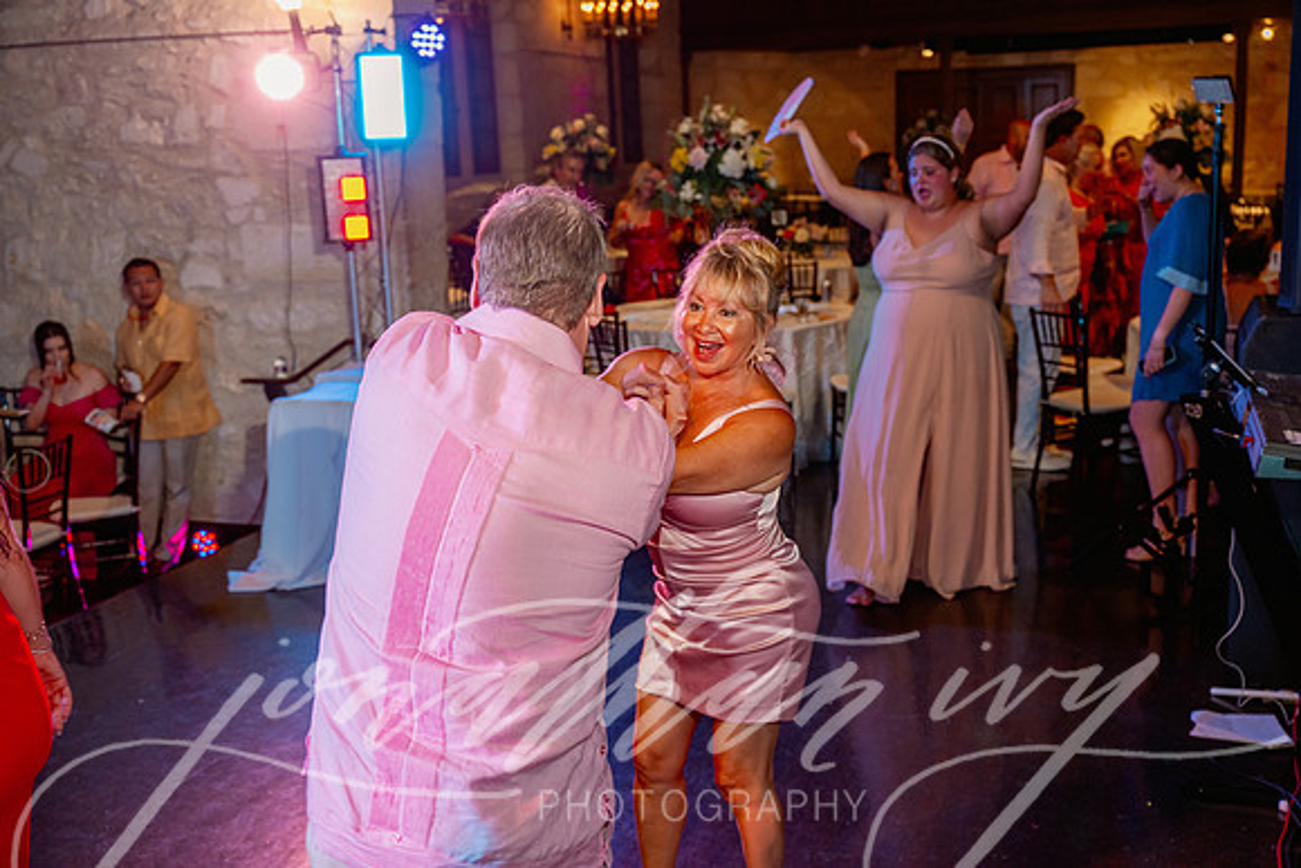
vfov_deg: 33.4
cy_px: 434
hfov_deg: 48.4
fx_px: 1446
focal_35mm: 40
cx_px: 650
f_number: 3.5
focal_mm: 40
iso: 1000
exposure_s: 1/160
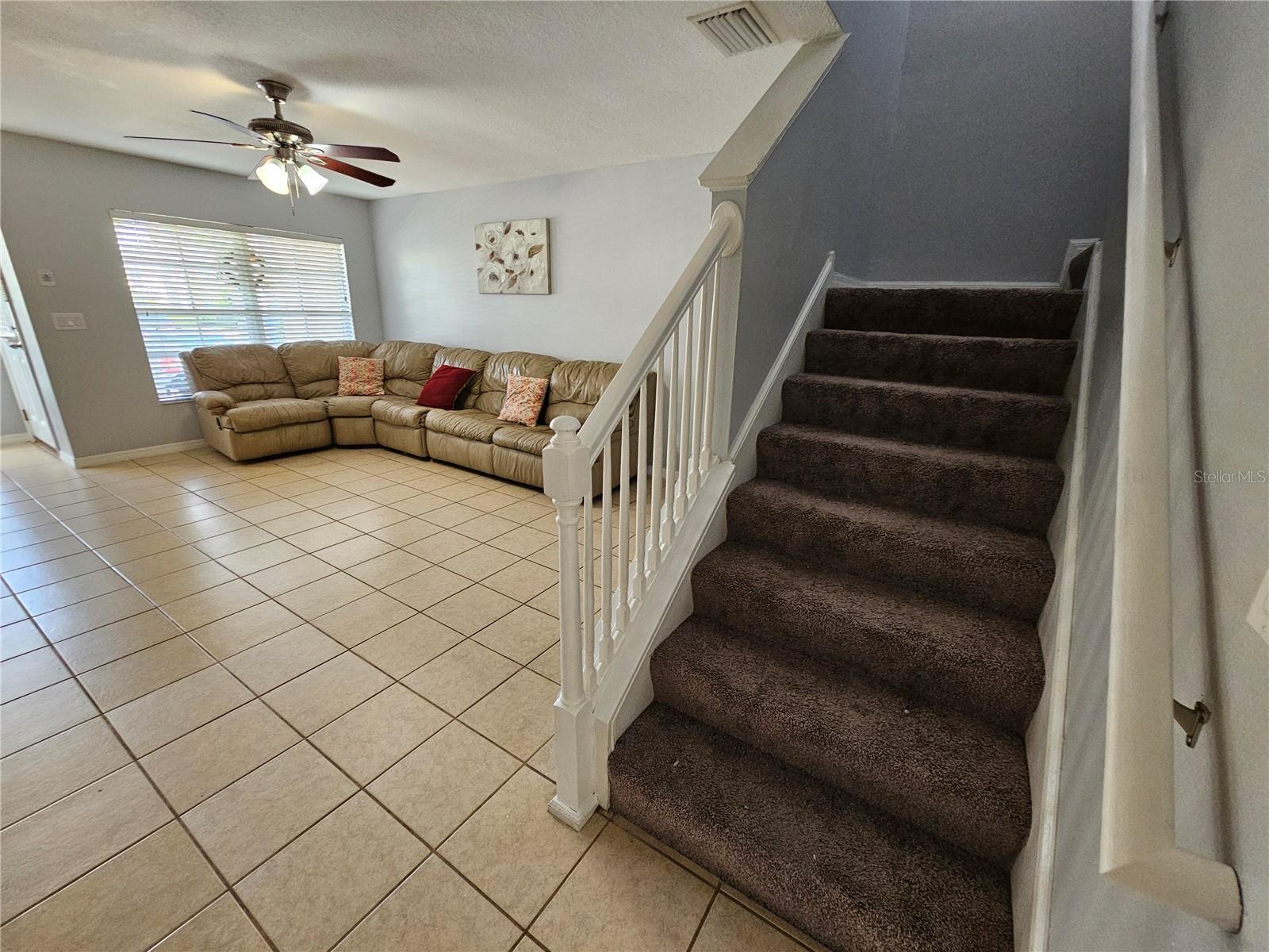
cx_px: 634
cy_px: 476
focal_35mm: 13
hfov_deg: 106.2
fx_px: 477
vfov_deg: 89.9
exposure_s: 1/60
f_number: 2.2
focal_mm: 2.2
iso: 250
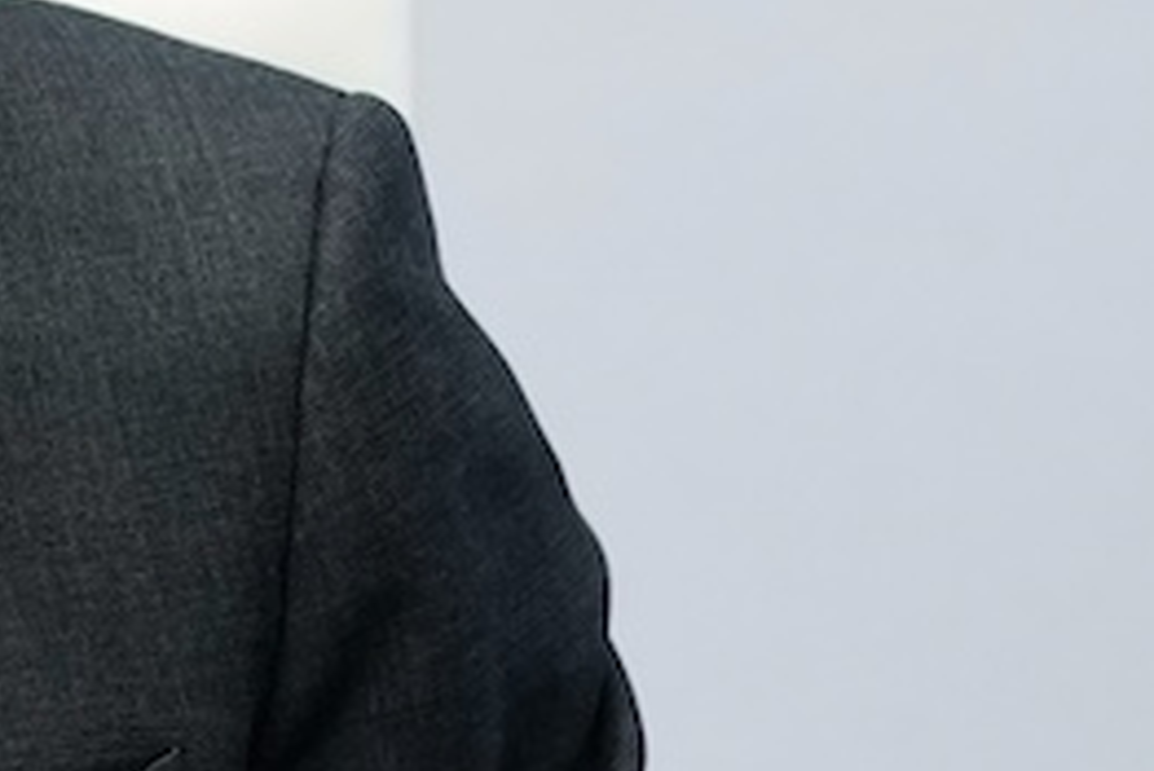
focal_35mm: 1049
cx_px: -515
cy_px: 88
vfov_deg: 1.3
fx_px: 33643
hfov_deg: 2.0
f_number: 2.8
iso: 1250
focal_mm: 153
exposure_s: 1/500
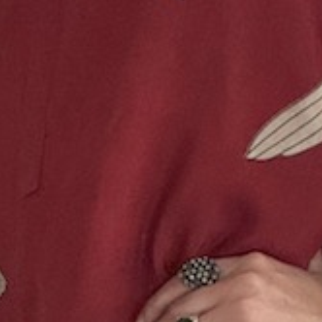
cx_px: 40
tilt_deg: -10.3
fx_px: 4294
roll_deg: -0.6
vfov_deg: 4.3
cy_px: 175
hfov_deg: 4.3
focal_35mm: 408
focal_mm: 9
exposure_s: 1/50
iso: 500
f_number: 2.8
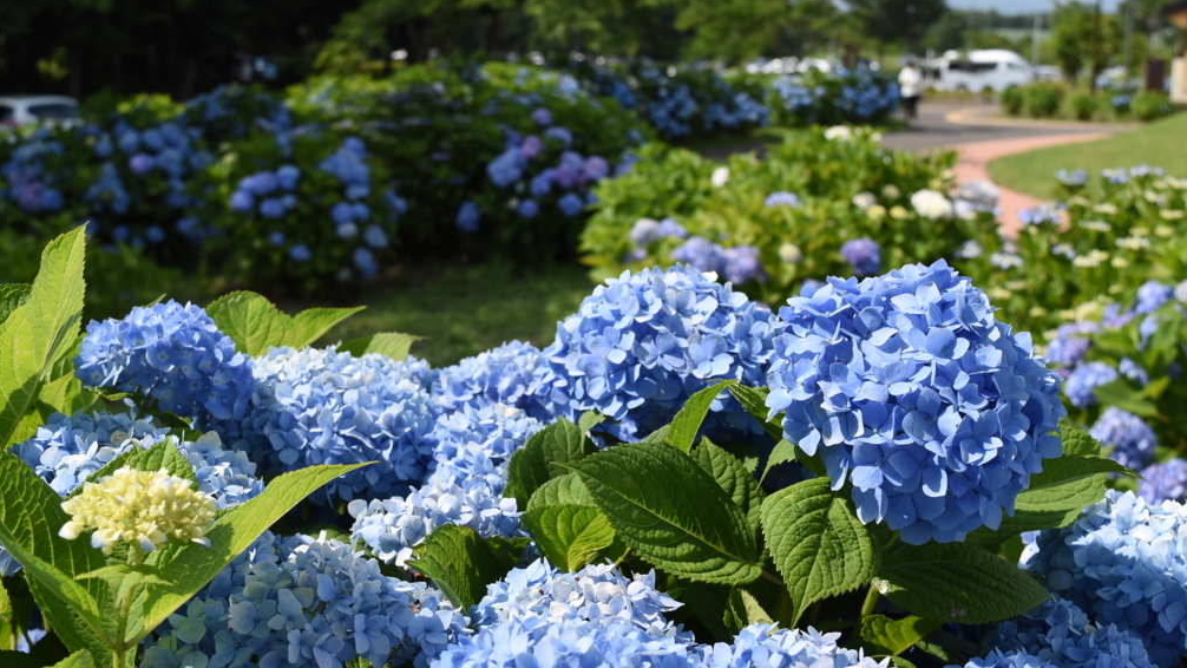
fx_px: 1511
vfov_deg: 24.9
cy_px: 345
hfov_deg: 42.9
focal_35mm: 48
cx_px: 602
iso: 500
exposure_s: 1/1250
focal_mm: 30
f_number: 8
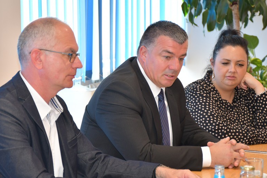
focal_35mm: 139
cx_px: 130
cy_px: 96
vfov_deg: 9.9
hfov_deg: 14.8
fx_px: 1031
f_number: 5
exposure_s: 1/60
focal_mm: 70
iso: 500
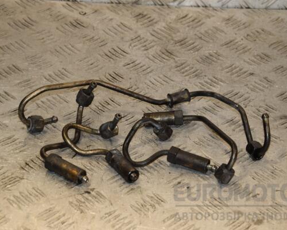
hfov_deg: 16.2
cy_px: 115
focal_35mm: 119
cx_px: 163
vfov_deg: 12.9
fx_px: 1010
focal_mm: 70
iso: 800
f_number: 8
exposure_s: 1/200
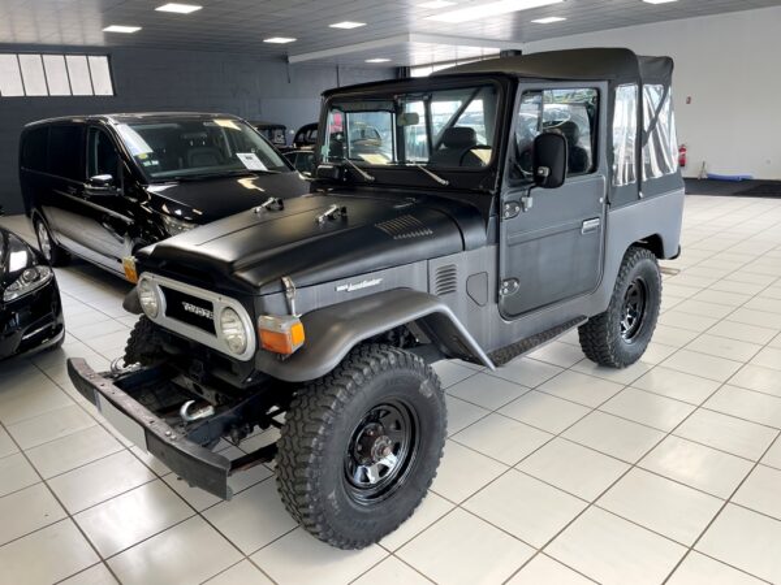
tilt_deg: -13.6
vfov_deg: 53.1
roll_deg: +2.4
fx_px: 587
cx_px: 390
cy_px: 292
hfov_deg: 67.3
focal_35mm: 26
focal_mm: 4.2
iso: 50
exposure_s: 1/121
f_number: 1.6
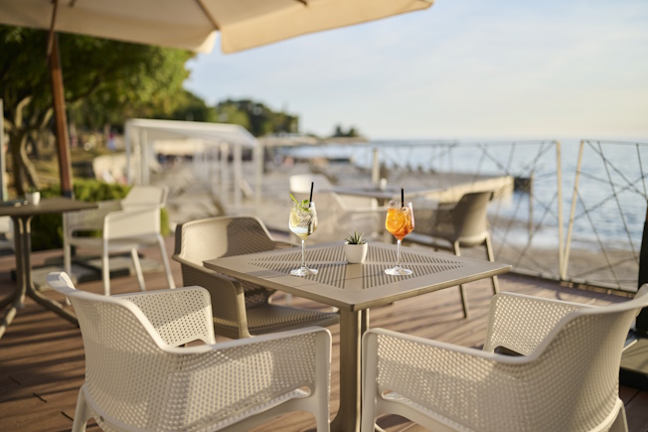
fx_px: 630
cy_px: 216
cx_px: 324
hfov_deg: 54.4
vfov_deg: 37.9
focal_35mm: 35
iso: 64
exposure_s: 1/8000
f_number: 1.2
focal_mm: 35
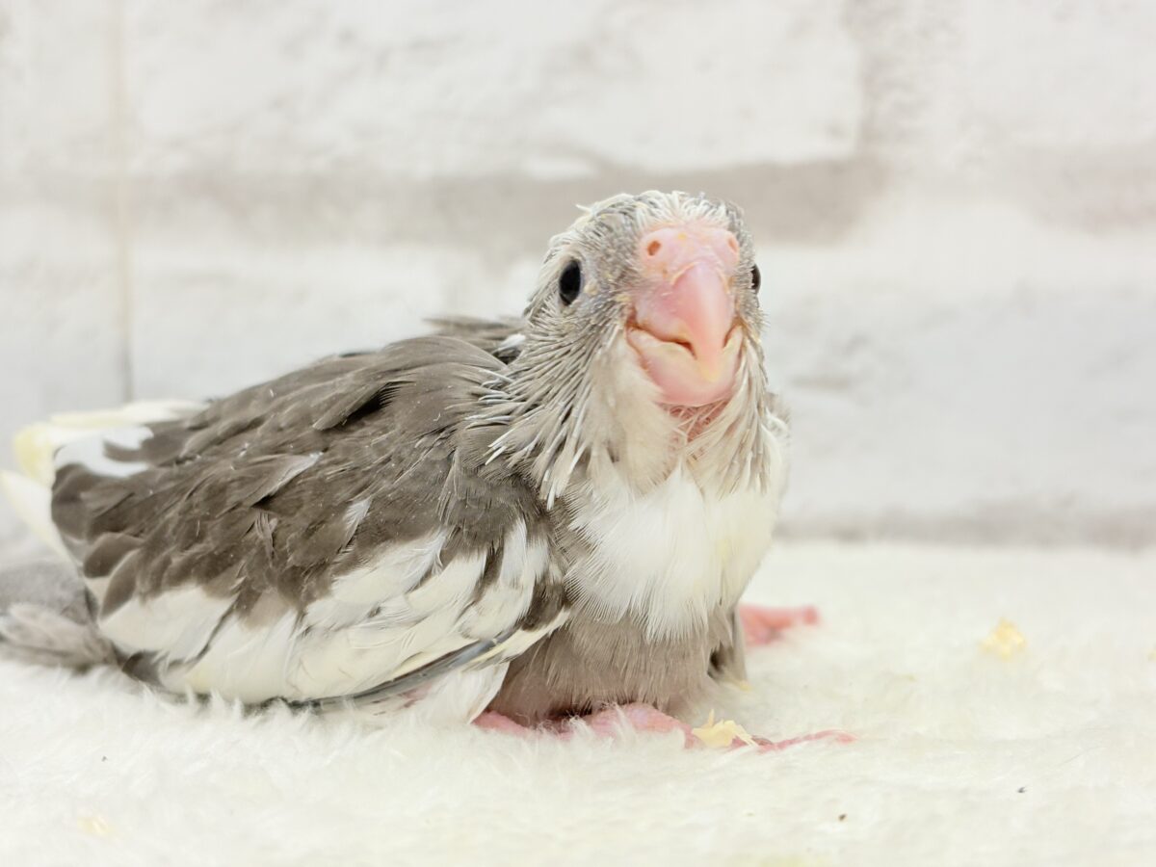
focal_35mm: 52
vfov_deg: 28.0
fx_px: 1737
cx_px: 578
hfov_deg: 36.8
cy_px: 434
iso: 40
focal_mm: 5.96
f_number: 1.6
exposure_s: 1/50
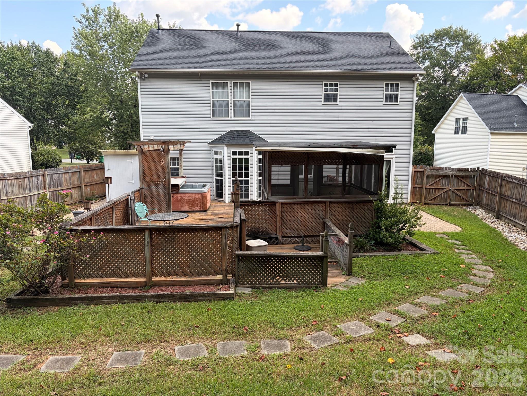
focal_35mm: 26
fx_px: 396
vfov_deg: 53.1
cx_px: 264
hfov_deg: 67.3
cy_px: 198
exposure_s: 1/412
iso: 50
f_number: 1.6
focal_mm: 5.96
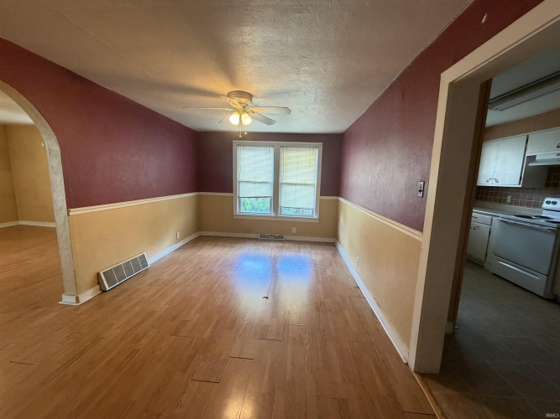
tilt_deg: -7.7
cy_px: 210
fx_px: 226
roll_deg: -0.9
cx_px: 280
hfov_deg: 102.1
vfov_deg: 85.7
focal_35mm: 14
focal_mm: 2.22
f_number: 2.2
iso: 320
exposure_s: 1/60
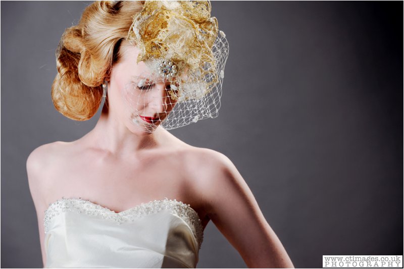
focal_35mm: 130
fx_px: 1458
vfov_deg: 10.5
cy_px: 134
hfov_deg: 15.8
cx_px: 202
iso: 200
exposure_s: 1/125
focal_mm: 130
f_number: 8
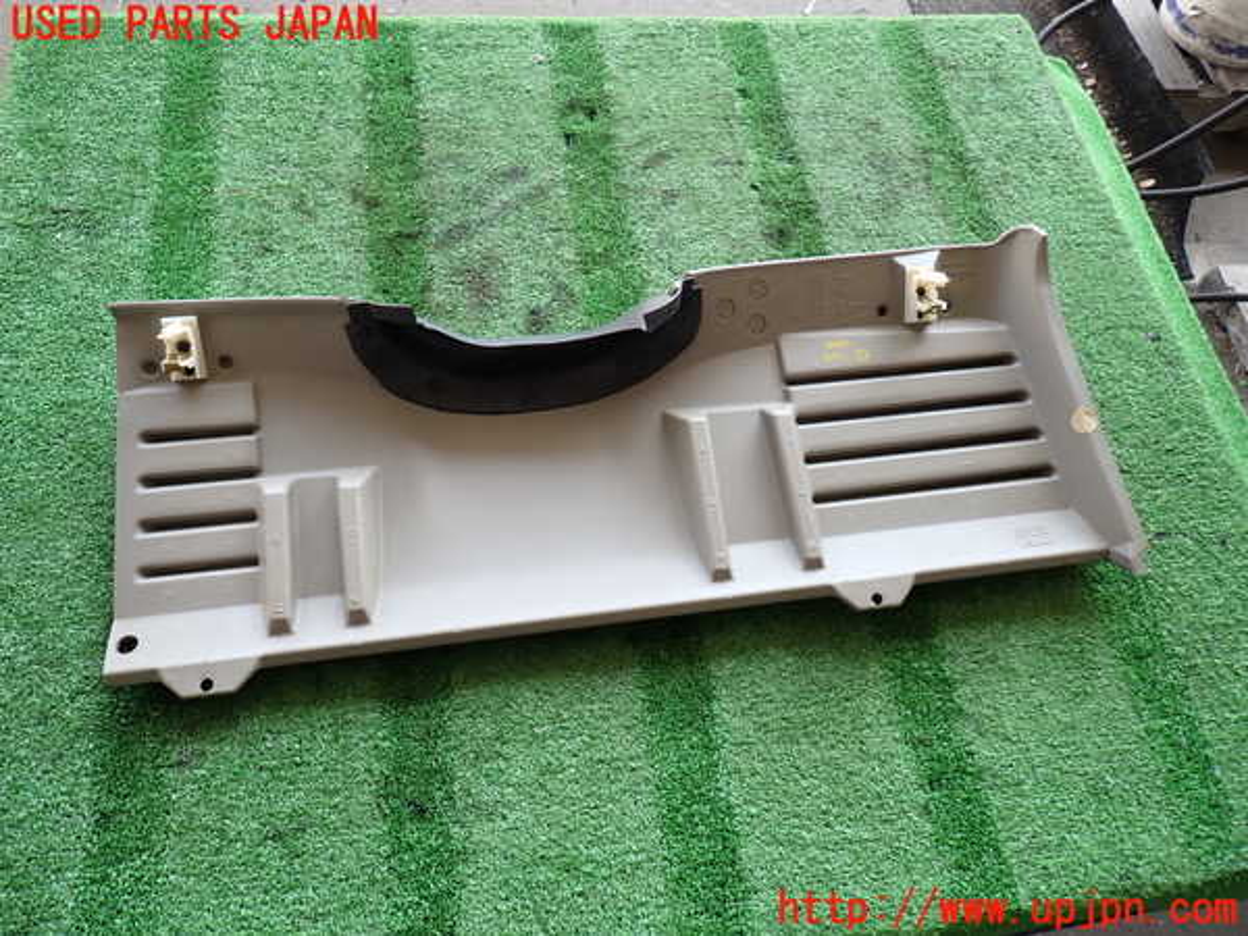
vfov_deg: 54.9
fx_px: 901
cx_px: 624
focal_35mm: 25
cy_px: 468
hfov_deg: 69.4
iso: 100
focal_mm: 4.5
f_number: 2
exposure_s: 1/100
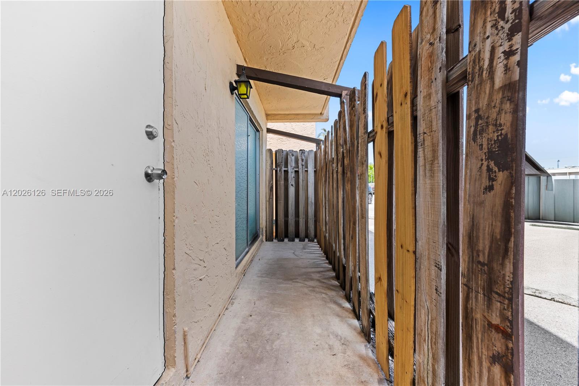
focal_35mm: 13
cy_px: 193
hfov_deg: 108.3
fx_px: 209
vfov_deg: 85.4
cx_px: 290
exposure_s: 1/15
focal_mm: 13
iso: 100
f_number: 7.1
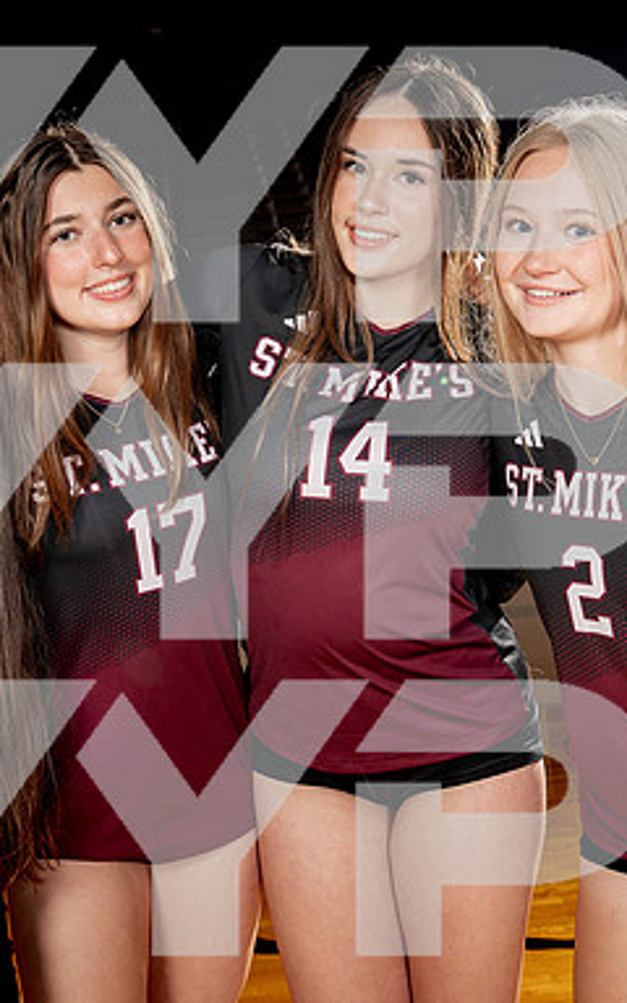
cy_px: 503
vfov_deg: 35.7
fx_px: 1558
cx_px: 314
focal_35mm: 57
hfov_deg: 22.7
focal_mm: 37
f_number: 5.6
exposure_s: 1/250
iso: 100
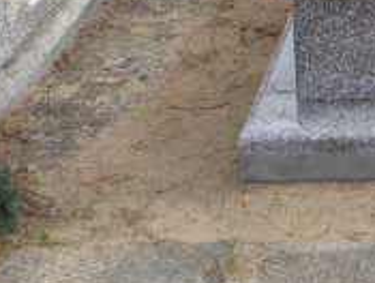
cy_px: -204
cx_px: 491
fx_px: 1346
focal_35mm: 124
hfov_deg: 15.1
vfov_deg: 11.3
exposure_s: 1/295
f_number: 3.3
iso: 100
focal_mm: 6.1
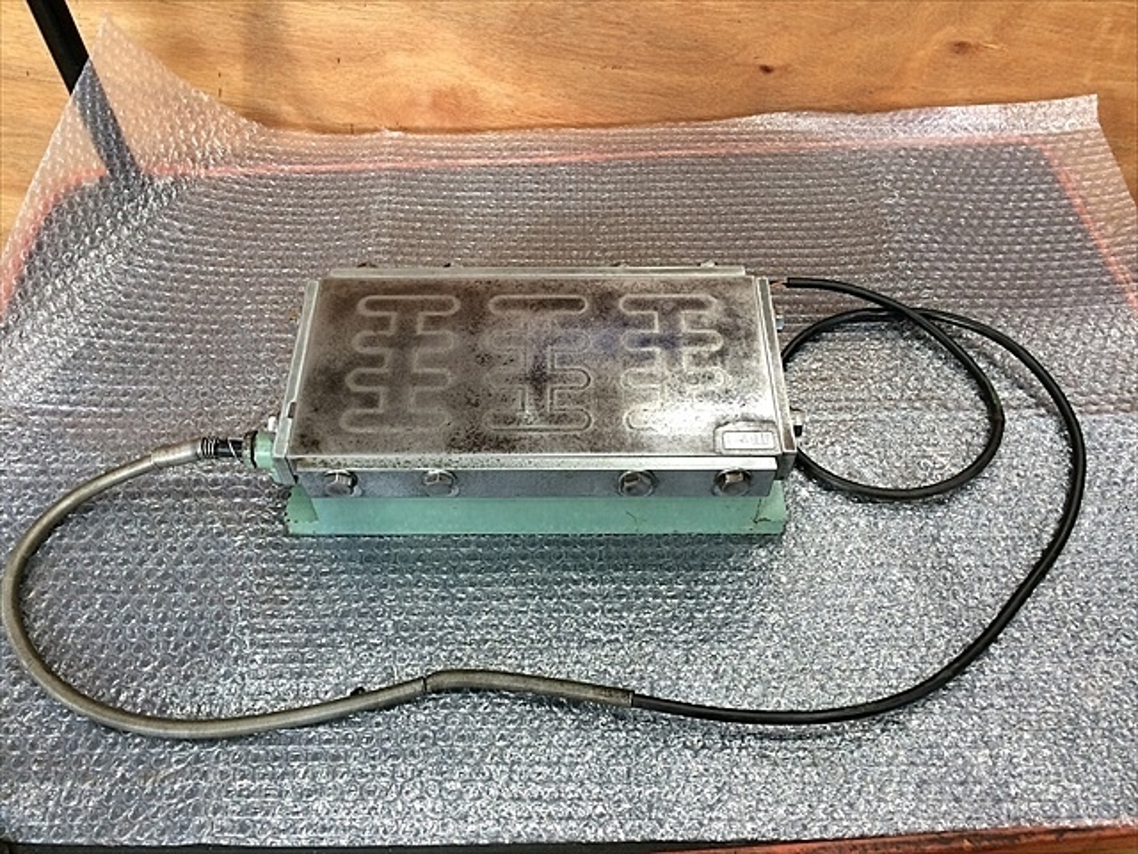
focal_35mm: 29
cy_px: 427
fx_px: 953
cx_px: 569
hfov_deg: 61.7
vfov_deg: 48.2
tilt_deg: -53.9
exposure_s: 1/30
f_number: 2.2
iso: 100
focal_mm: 4.15
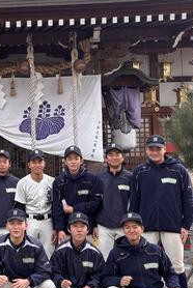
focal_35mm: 68
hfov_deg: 18.9
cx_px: -43
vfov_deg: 29.5
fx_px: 545
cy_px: 175
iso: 50
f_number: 1.6
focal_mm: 6
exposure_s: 1/298
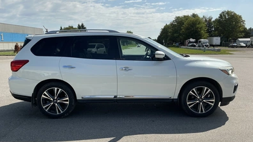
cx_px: 128
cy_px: 73
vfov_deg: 37.7
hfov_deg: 62.7
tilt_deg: -4.5
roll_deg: +0.3
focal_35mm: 31
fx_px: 208
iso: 25
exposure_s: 1/2801
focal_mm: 3
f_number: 1.8
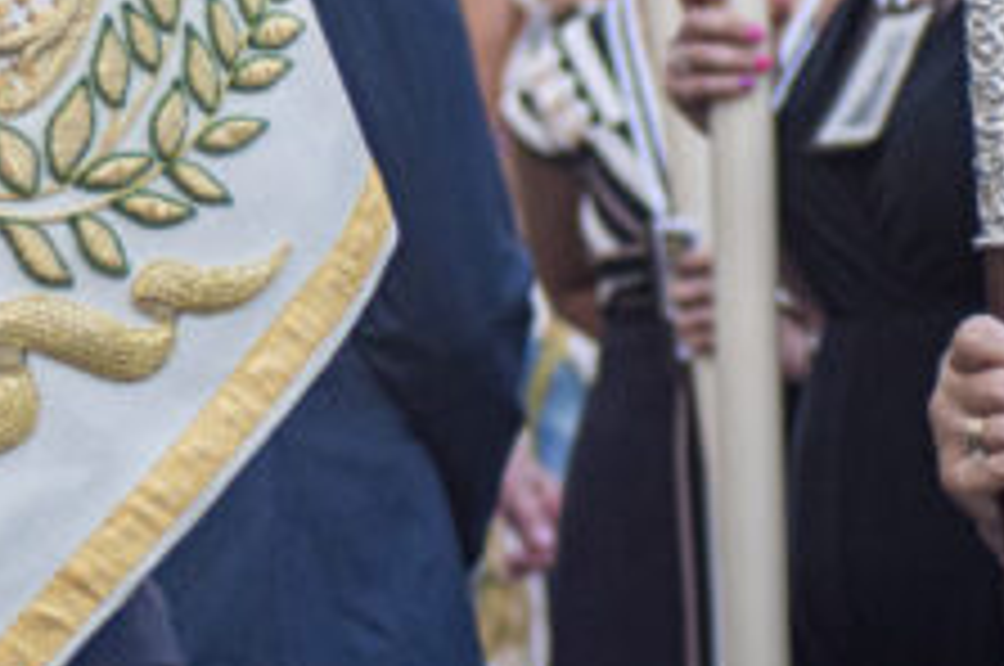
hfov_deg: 6.8
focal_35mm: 302
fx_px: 8410
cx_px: -162
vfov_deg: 4.5
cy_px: -178
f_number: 4
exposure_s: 1/800
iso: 400
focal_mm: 70
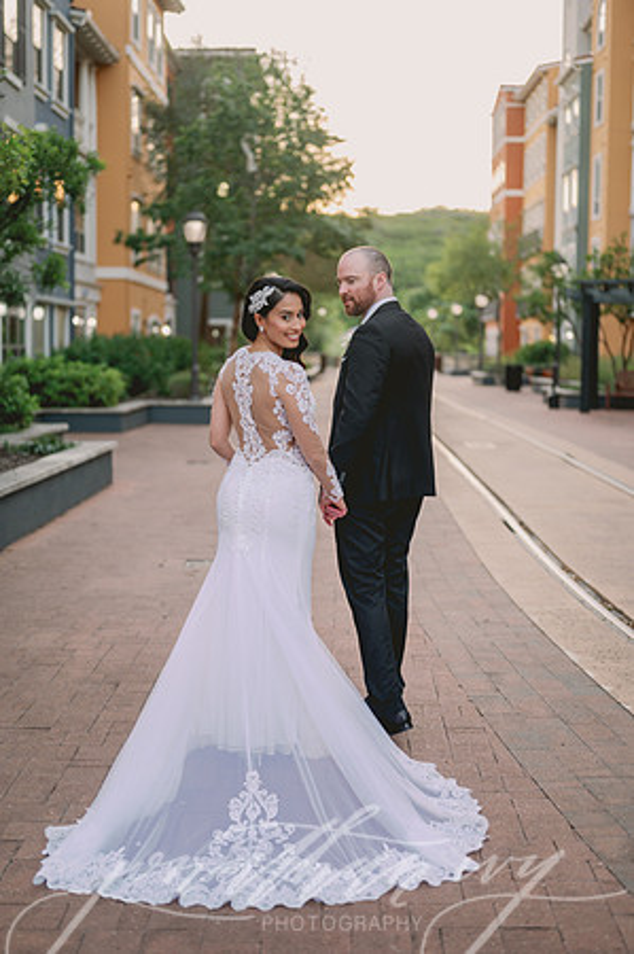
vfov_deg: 39.6
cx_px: 317
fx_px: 1324
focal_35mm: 50
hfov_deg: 26.9
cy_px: 477
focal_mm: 50
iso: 160
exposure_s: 1/200
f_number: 2
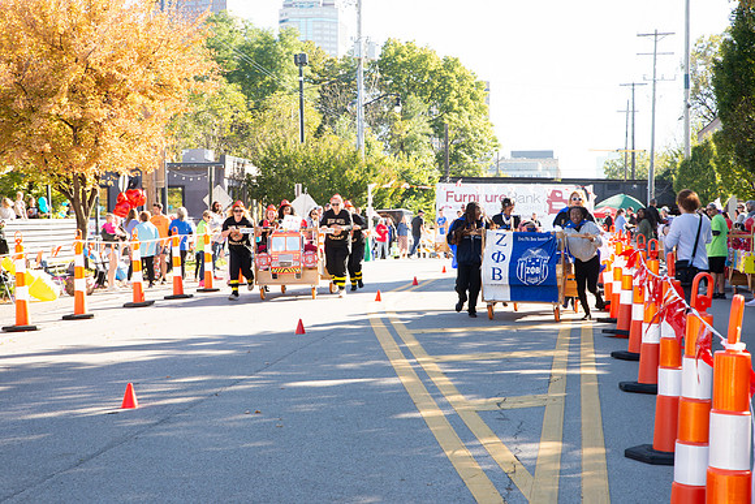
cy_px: 245
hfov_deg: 27.3
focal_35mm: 74
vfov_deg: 18.4
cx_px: 361
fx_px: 1554
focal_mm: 70
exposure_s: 1/160
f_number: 11
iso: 800
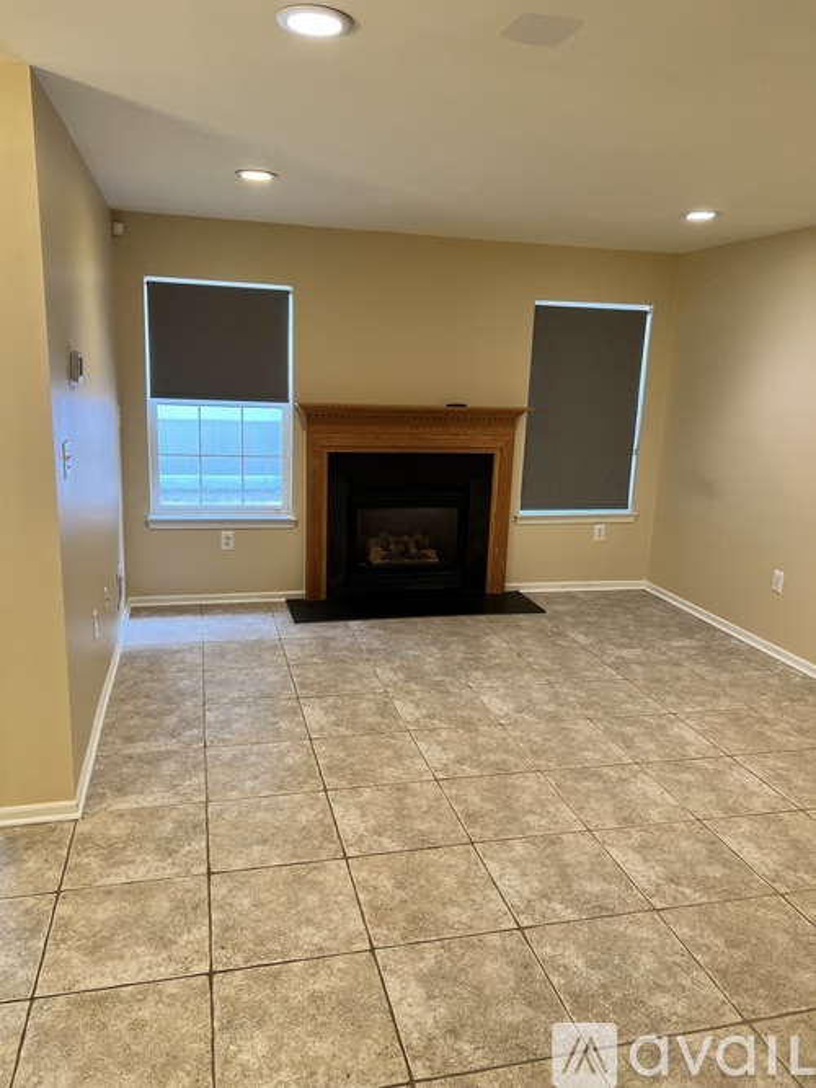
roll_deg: -2.0
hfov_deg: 53.0
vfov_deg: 67.3
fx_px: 817
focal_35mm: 26
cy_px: 544
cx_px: 408
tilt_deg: -13.4
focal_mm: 5.7
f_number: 1.5
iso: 125
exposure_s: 1/60
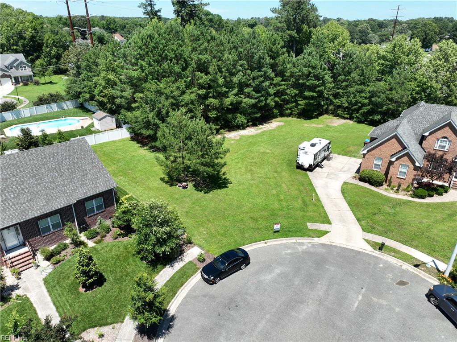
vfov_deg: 56.8
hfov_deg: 71.6
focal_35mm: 24
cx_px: 228
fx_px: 317
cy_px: 171
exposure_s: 1/1000
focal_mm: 12.29
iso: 100
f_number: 2.8
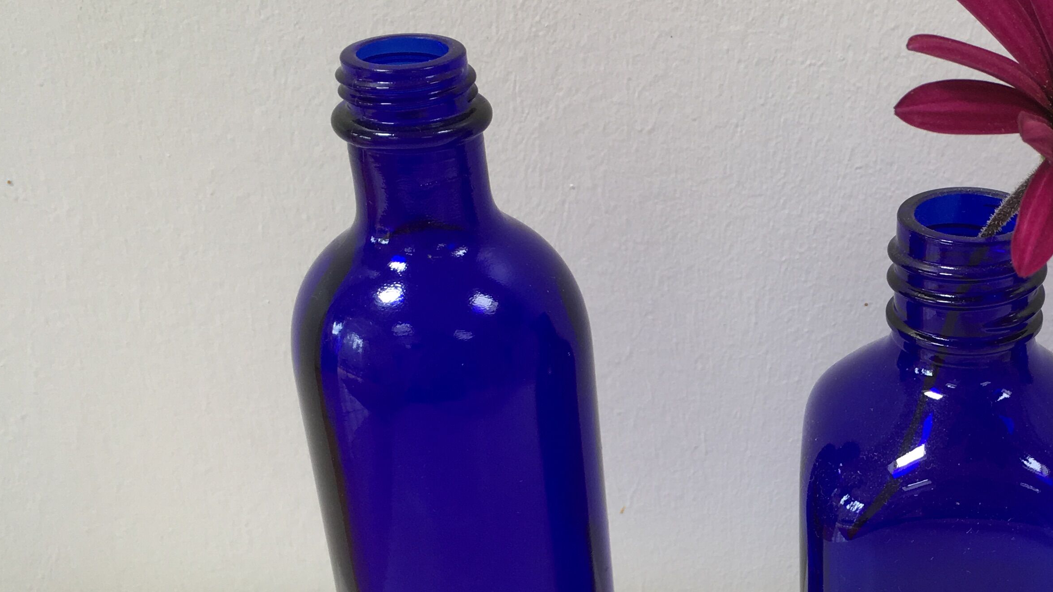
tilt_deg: -31.7
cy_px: 439
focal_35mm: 54
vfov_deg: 22.0
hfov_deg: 36.7
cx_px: 890
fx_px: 1508
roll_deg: -0.9
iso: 25
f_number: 2.2
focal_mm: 4.15
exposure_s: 1/100
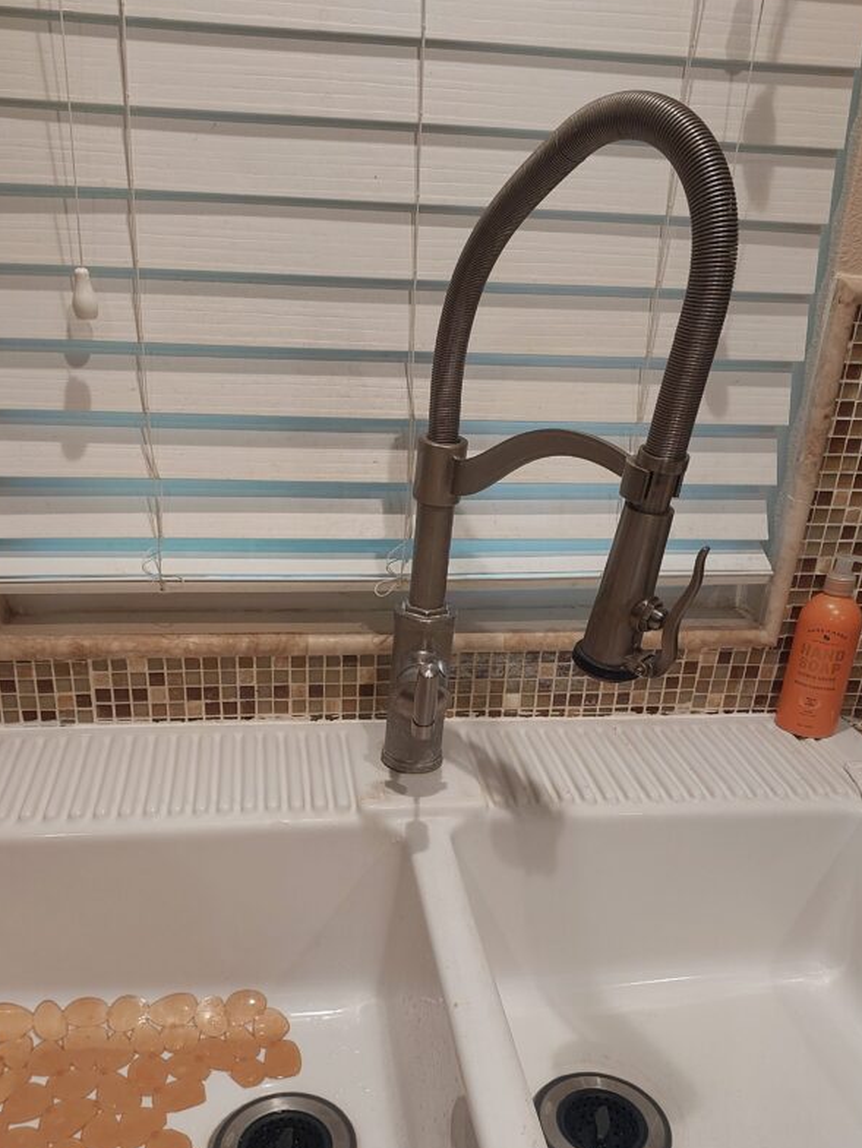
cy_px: 702
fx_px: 996
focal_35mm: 30
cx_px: 385
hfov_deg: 46.7
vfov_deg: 59.3
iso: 100
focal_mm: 5.06
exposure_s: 1/50
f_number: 1.8
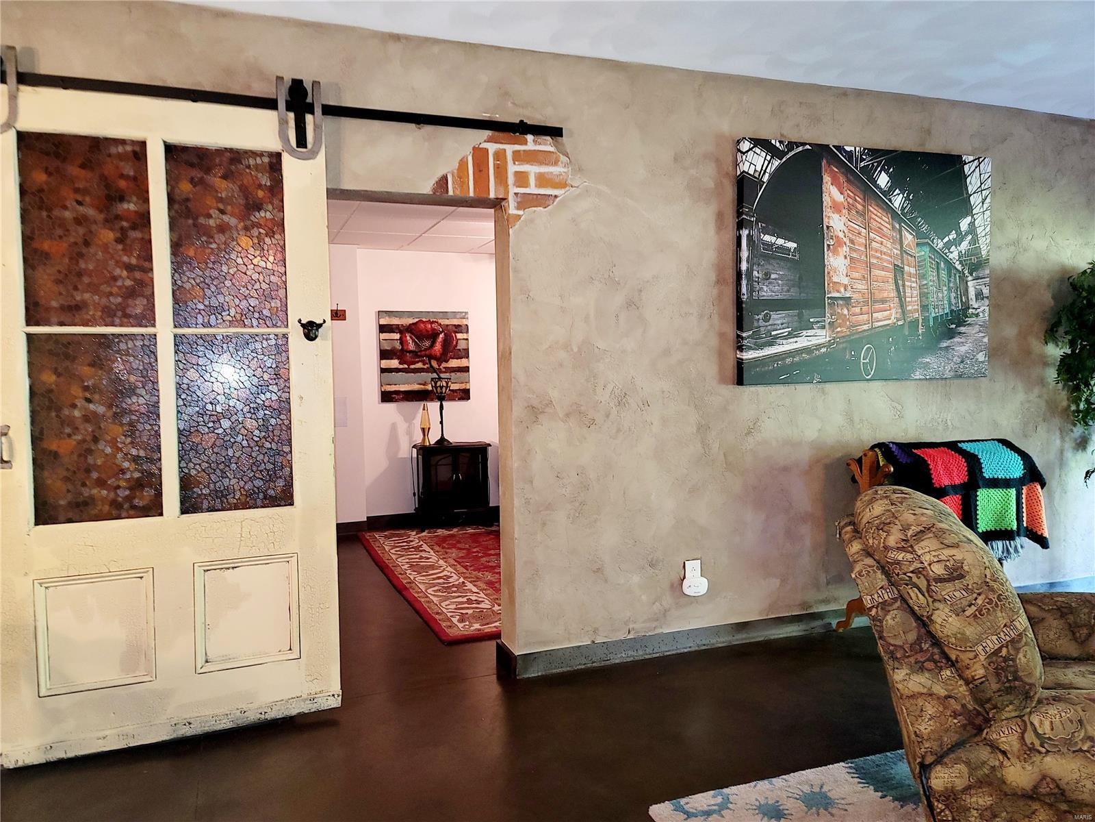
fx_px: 791
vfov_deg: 54.9
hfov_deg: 69.4
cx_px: 548
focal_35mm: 25
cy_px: 411
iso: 125
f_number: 1.8
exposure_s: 1/10
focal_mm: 7
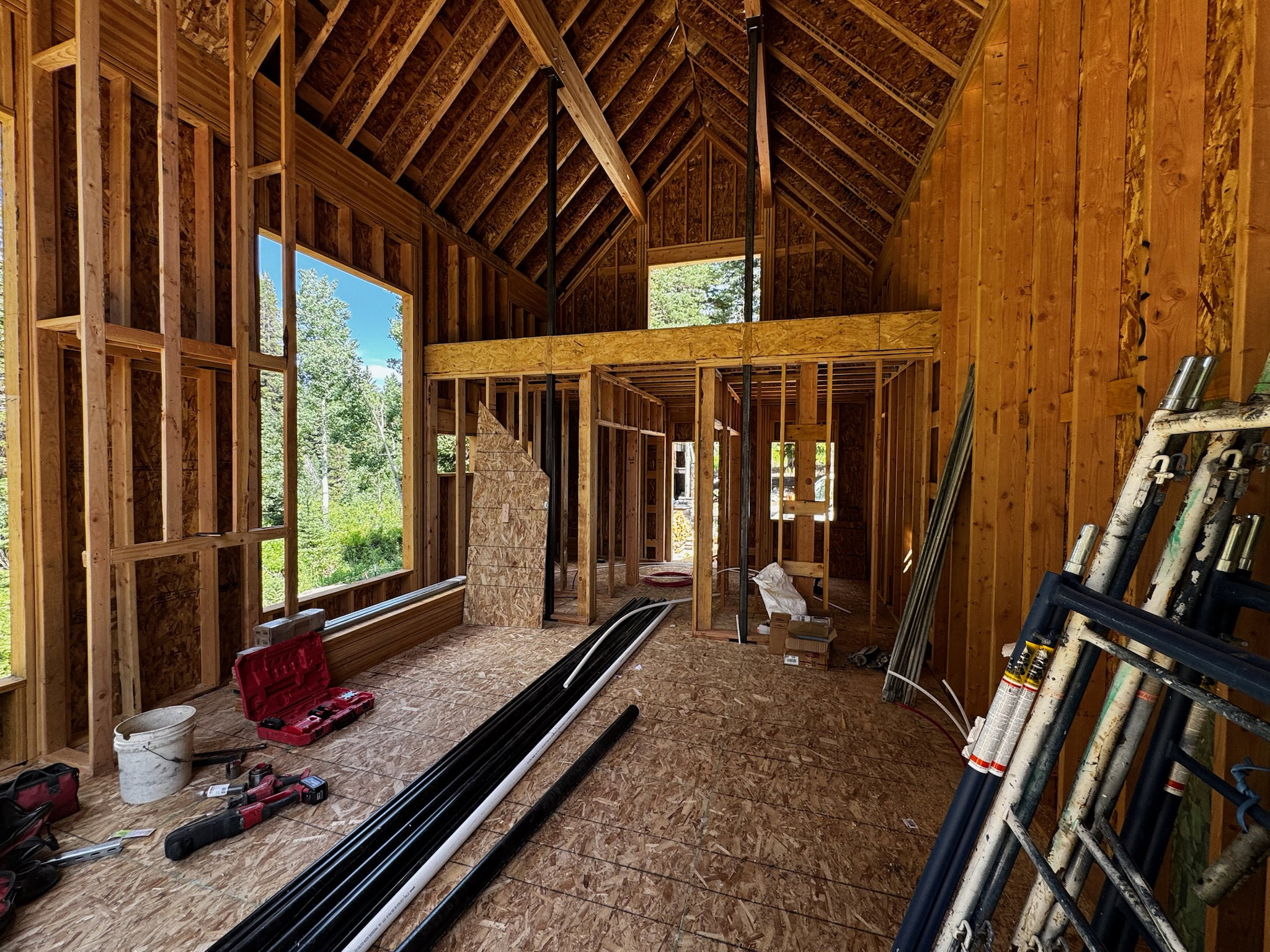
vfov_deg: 85.7
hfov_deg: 102.1
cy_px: 476
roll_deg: -0.1
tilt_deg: -2.4
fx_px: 514
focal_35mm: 14
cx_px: 635
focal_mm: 2.22
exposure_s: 1/103
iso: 40
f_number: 2.2
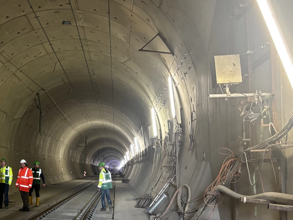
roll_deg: -0.1
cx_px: 25
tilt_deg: +1.0
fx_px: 440
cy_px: 152
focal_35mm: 52
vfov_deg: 27.8
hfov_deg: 34.6
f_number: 1.6
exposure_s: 1/33
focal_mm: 5.96
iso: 500
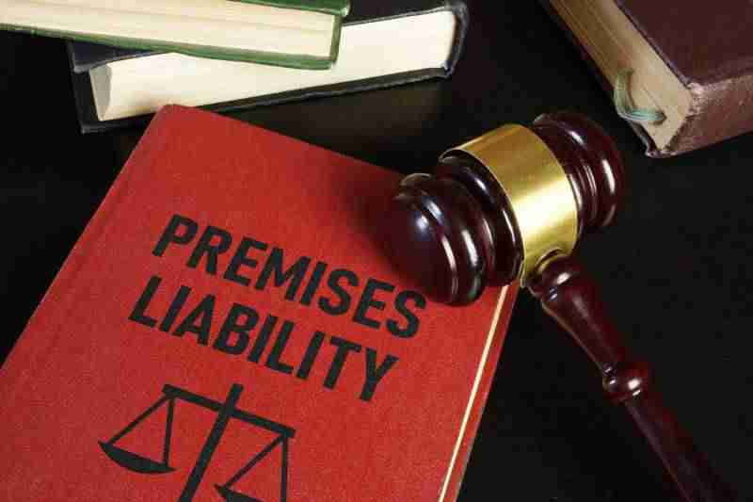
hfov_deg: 43.6
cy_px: 251
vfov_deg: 29.9
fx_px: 941
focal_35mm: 45
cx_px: 376
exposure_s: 1/1.25
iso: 200
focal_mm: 30
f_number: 20
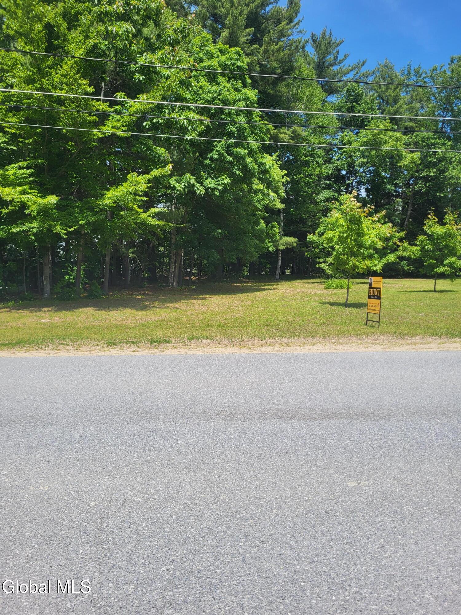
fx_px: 462
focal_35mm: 26
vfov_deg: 67.3
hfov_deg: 53.1
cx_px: 230
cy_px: 308
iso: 40
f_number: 1.8
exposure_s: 1/2175
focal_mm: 5.4
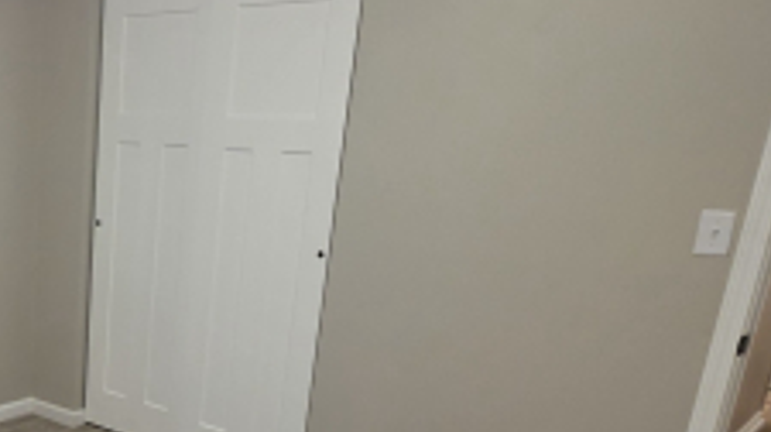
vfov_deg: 27.1
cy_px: 401
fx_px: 858
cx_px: -33
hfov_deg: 41.0
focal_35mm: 42
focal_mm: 2.2
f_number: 1.9
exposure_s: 1/60
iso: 400
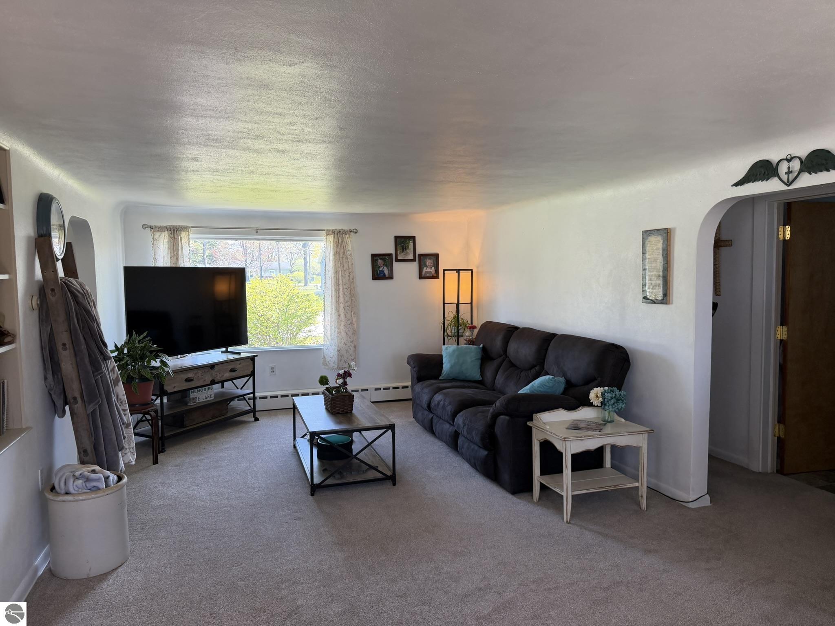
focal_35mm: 24
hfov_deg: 71.6
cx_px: 418
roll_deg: +0.6
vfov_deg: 56.8
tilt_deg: -4.7
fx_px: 579
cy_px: 313
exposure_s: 1/218
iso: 200
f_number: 1.78
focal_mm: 6.76
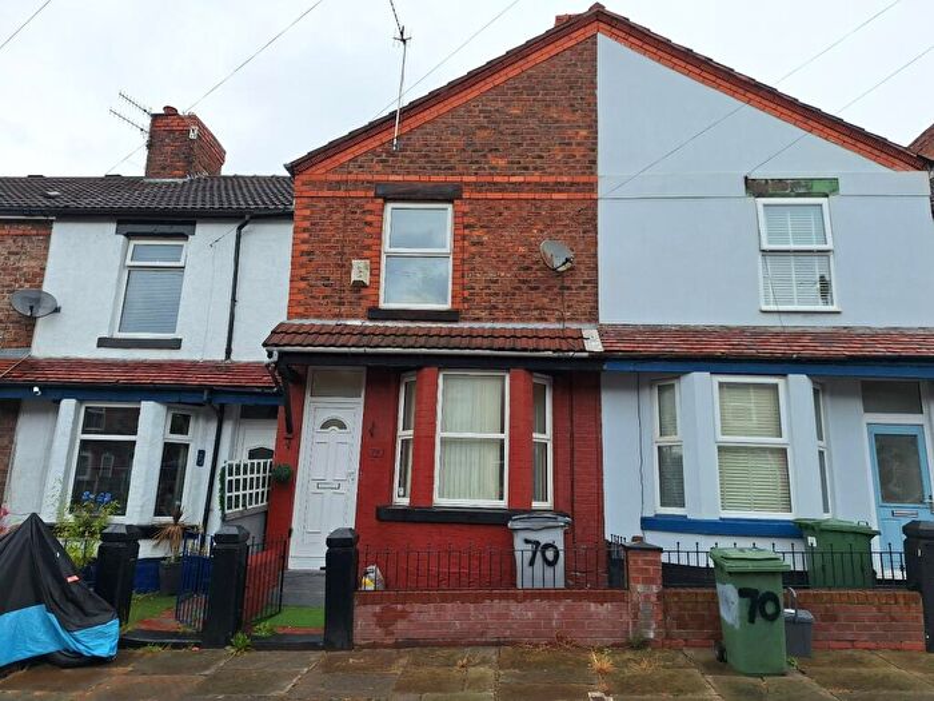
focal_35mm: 23
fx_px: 621
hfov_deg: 73.9
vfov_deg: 58.9
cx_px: 467
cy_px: 350
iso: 40
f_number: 1.8
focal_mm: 5.54
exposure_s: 1/981
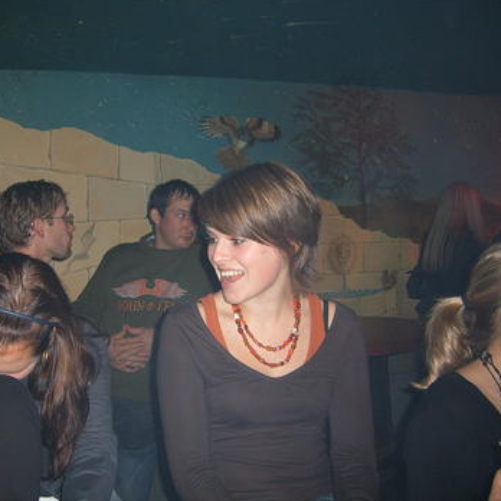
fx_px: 688
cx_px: 173
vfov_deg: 40.0
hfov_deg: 39.6
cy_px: 248
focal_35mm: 42
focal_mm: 5.8
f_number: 2.8
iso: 100
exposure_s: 1/30
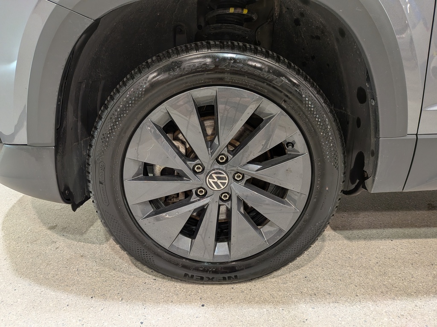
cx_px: 218
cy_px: 164
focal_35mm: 24
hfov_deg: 71.6
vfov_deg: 56.8
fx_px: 303
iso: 58
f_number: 1.7
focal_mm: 4.53
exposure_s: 1/40
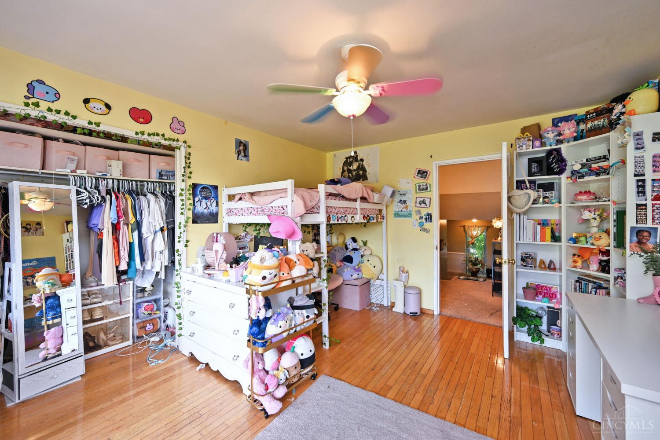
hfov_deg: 104.3
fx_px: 257
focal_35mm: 14
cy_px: 220
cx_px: 330
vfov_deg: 81.2
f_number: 4
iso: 200
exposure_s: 1/60
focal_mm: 14
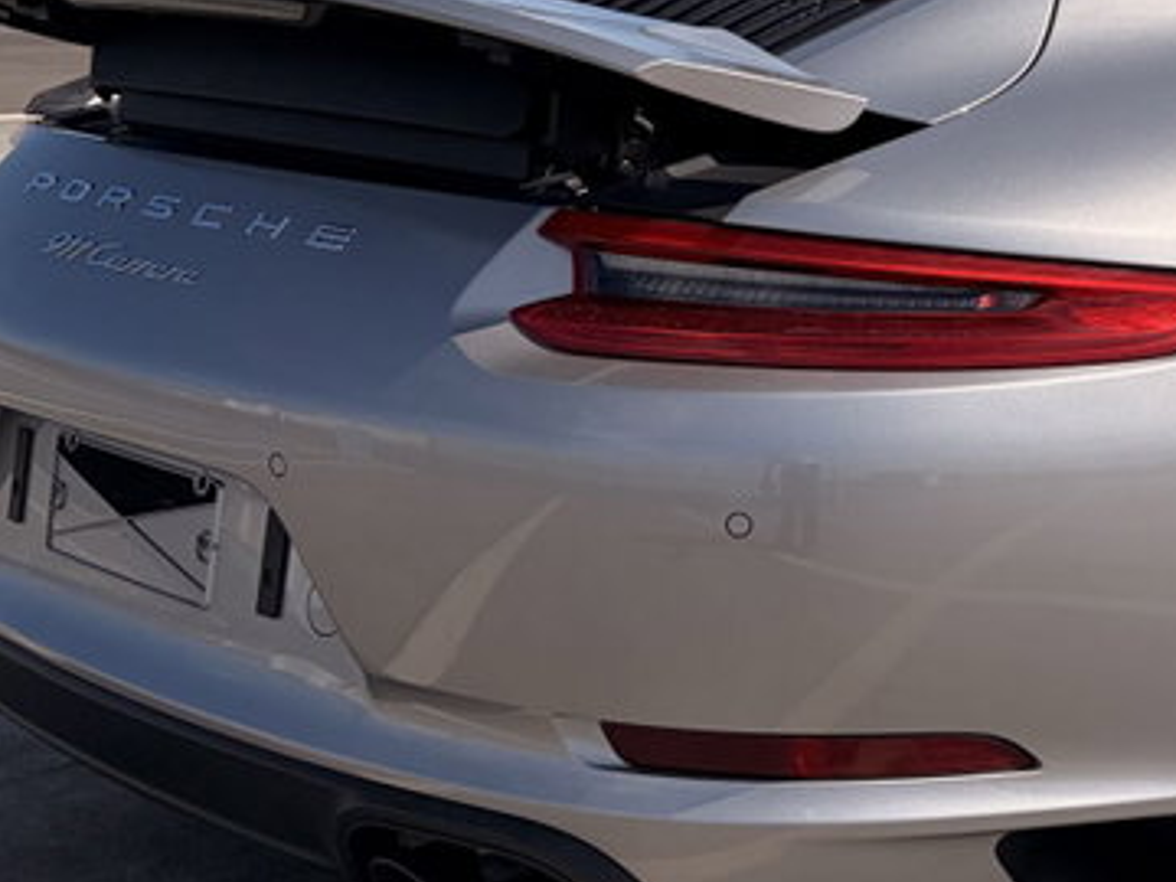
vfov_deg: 19.9
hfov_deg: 25.2
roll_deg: +0.6
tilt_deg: -12.9
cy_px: 464
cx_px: 1147
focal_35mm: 74
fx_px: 2514
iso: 64
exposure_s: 1/6993
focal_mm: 5.96
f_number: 1.6
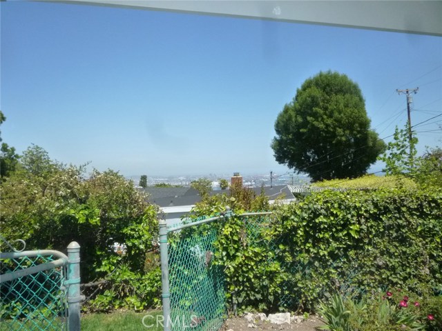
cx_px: 221
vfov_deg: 48.2
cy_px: 166
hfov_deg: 61.7
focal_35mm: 29
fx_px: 370
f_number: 6.3
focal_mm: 5.2
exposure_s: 1/800
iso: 400
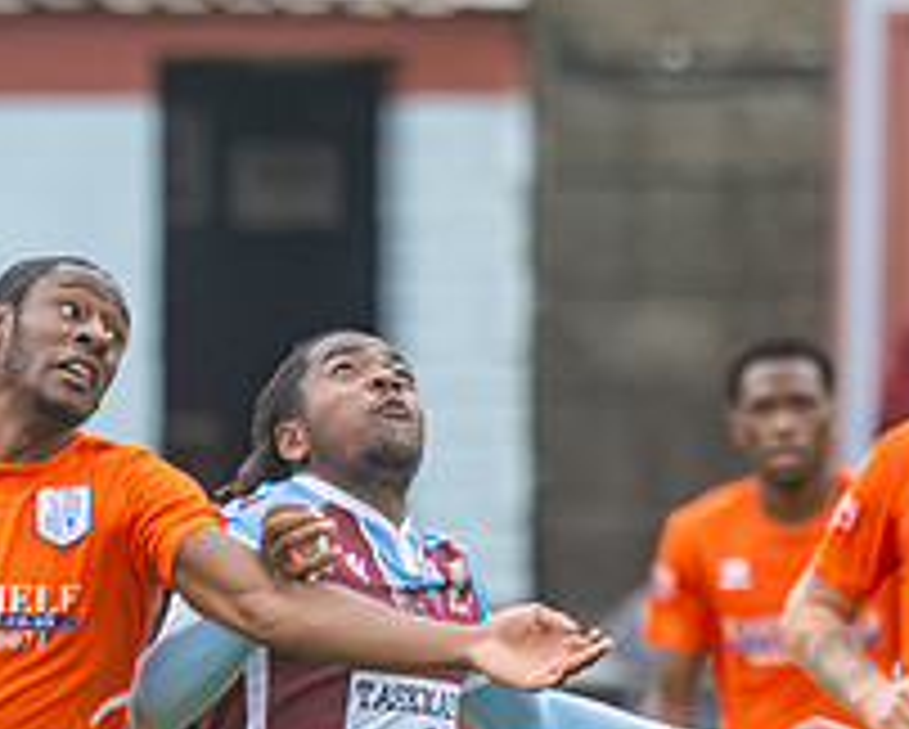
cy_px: 640
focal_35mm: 1650
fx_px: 44433
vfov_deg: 0.9
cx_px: 426
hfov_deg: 1.2
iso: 640
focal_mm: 270
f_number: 2.8
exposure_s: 1/1250
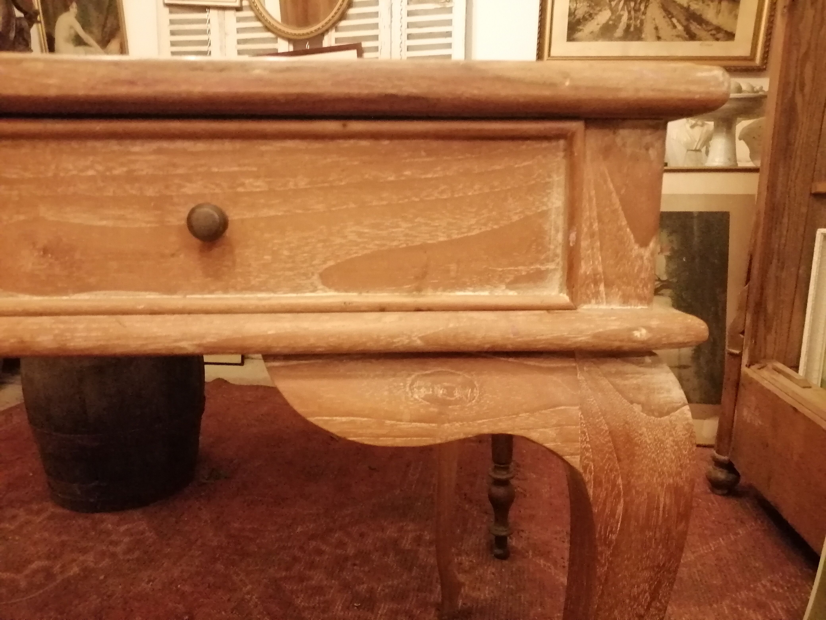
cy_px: 310
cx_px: 413
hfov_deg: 67.3
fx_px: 620
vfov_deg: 53.1
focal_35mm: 26
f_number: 1.8
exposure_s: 1/14.3
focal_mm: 3.62
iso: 800
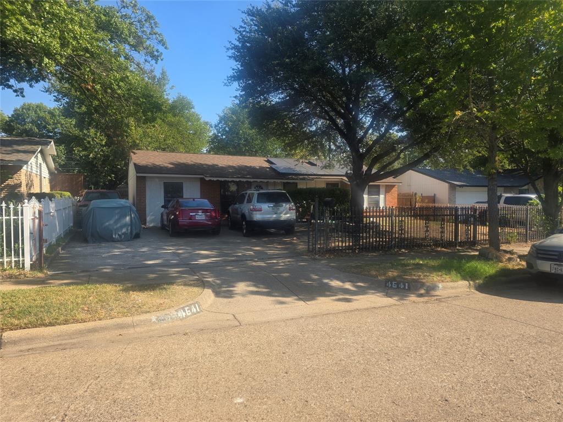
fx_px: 374
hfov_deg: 73.9
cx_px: 282
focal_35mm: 23
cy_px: 211
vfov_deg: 58.9
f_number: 1.7
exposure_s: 1/374
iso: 12
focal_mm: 6.3
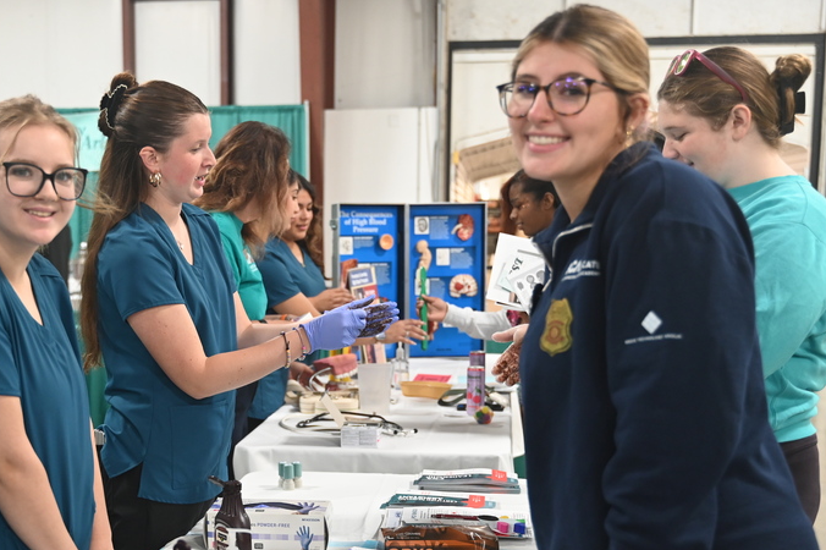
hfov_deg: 37.1
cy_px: 403
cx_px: 275
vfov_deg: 25.2
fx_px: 1215
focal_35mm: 53
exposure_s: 1/125
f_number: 2.8
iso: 1600
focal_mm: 35
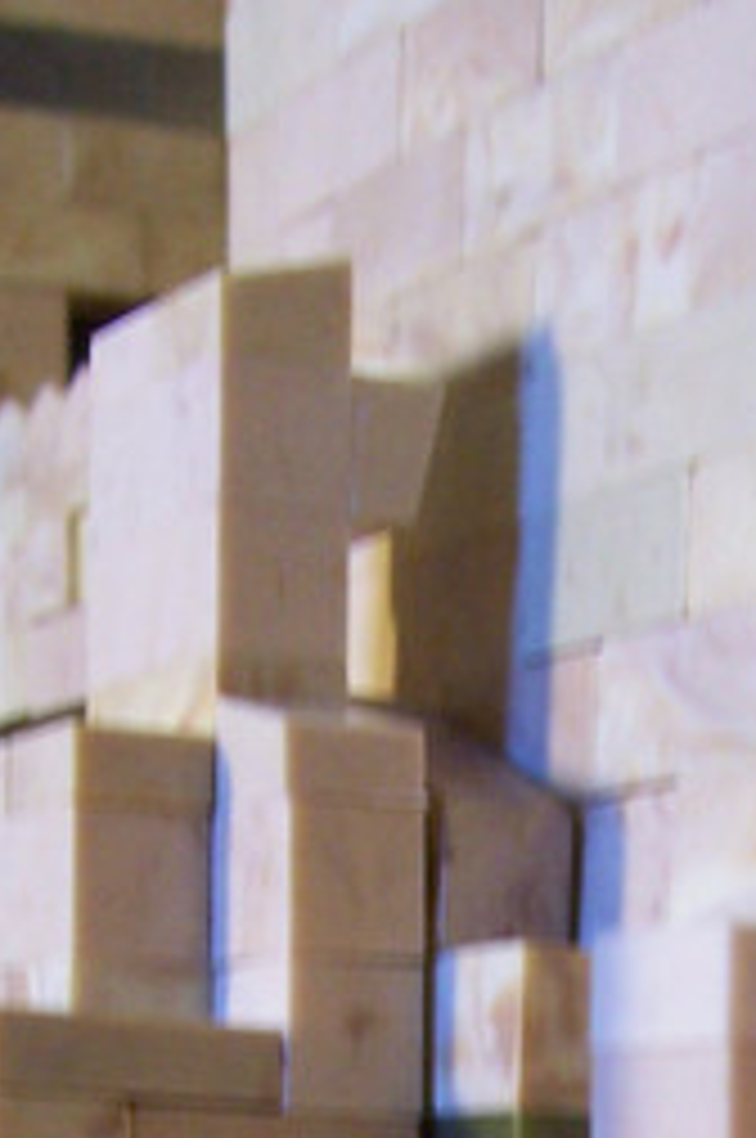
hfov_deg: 12.2
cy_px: 1498
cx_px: 513
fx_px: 3537
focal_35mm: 112
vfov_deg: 17.1
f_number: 2.7
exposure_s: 1/20
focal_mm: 5.6
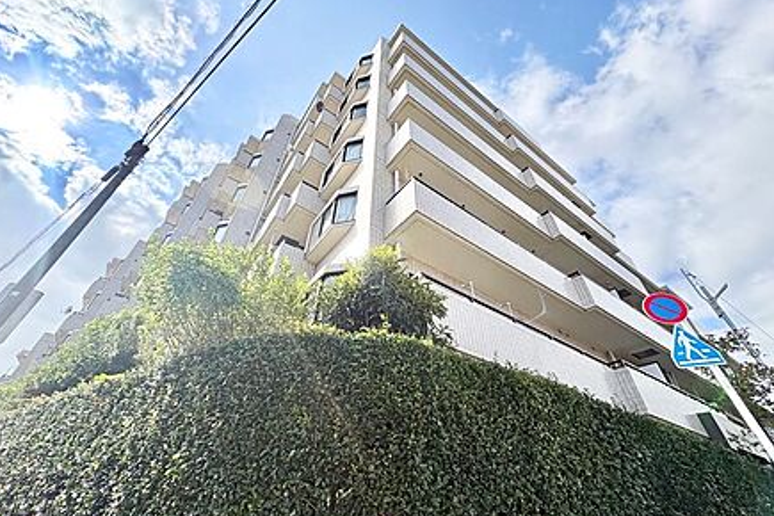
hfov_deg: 100.4
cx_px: 377
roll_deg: -2.0
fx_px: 322
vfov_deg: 77.2
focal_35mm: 15
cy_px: 242
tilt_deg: +41.4
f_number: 2.2
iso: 64
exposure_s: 1/1420
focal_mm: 2.22
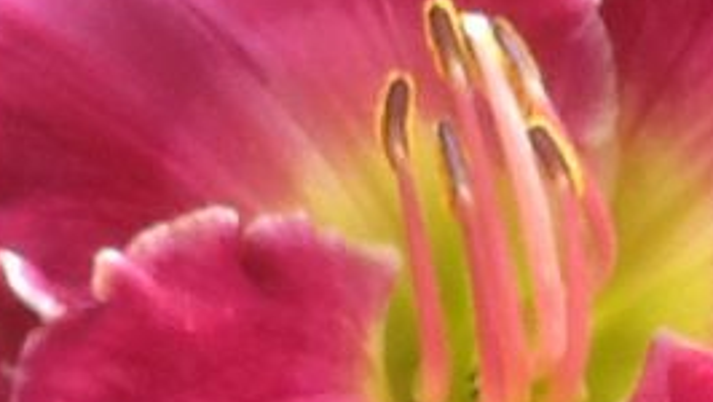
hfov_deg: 14.9
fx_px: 2724
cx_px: 432
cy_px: 340
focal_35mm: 144
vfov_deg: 8.4
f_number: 2.4
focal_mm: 2.03
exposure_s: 1/40
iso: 40
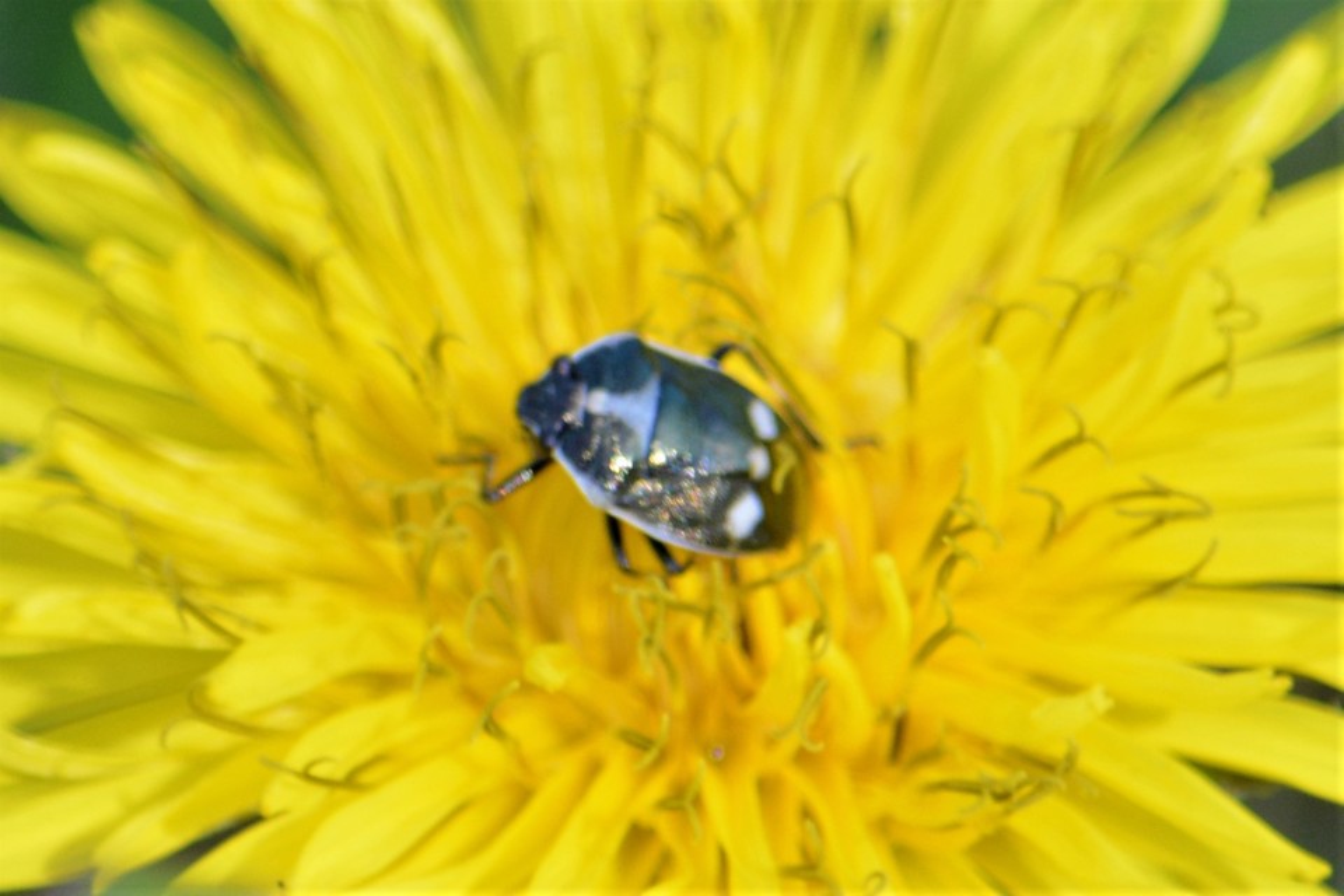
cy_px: 448
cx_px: 672
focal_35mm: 450
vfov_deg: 3.1
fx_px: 16799
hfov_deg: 4.6
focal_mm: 300
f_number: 5.6
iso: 400
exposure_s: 1/400
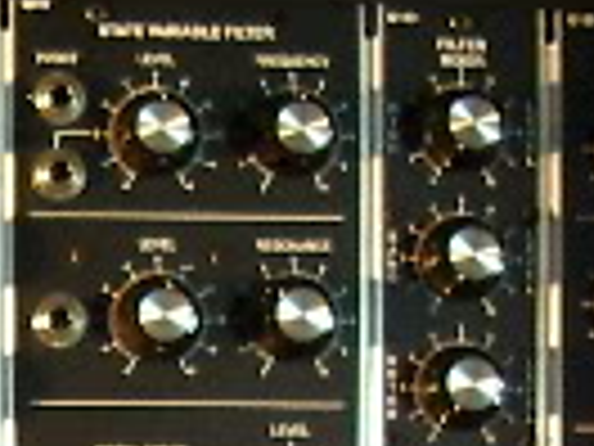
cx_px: -248
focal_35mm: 184
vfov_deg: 7.8
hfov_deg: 10.4
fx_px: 3157
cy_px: 766
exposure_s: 1/4
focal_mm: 5.8
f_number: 2.6
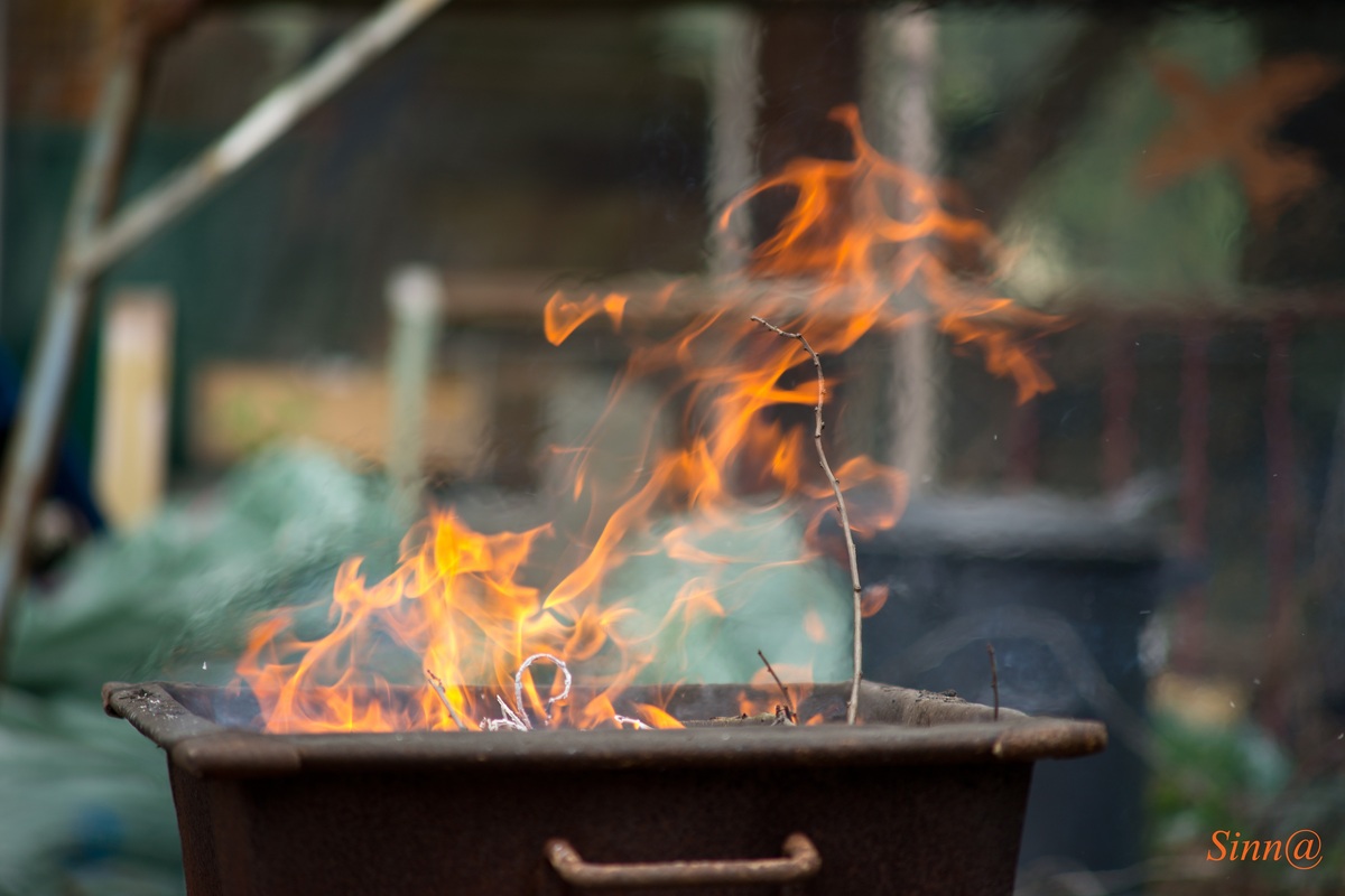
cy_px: 448
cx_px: 672
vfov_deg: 6.5
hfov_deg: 9.8
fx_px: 7845
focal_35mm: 210
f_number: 4
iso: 100
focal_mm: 210
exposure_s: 1/250
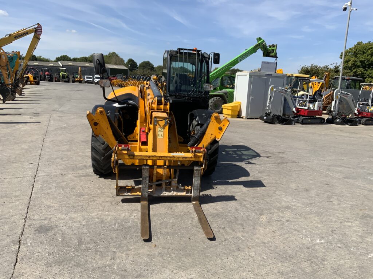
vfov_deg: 48.2
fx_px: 312
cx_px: 186
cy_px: 140
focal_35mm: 29
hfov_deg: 61.7
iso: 16
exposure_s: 1/2141
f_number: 1.8
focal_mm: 3
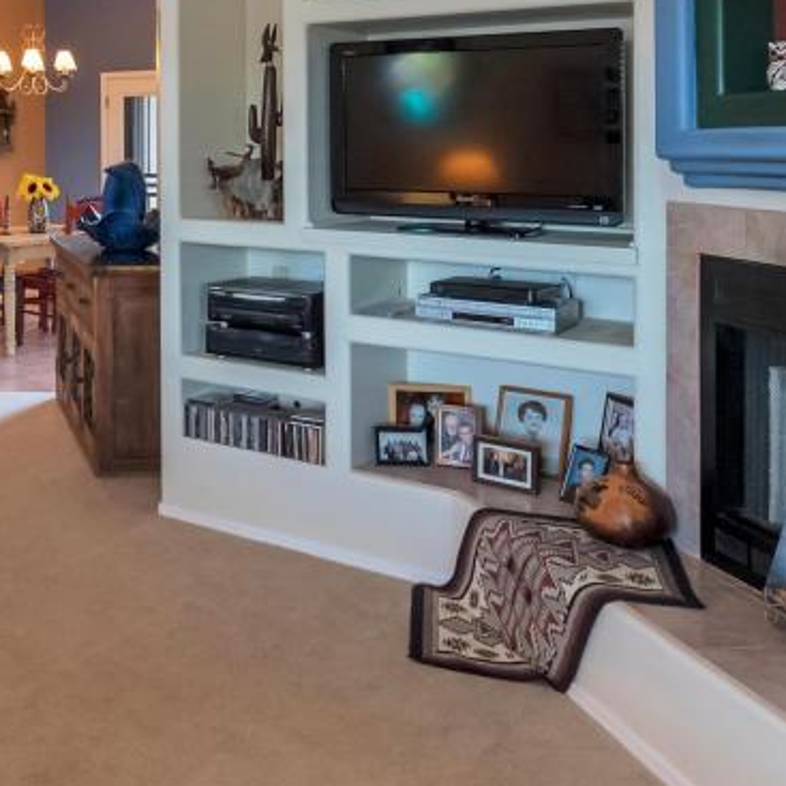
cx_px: 43
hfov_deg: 38.3
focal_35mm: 40
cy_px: 108
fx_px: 1028
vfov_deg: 39.4
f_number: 5
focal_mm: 15
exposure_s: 1/60
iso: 3200
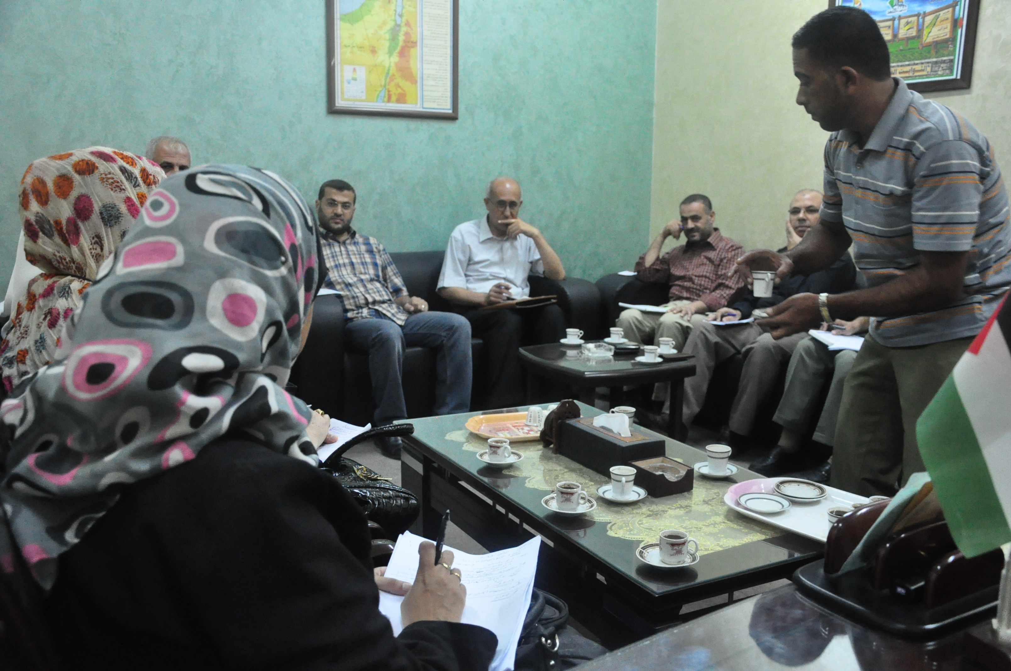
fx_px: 926
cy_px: 336
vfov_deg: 39.9
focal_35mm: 33
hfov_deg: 57.3
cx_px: 506
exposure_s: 1/80
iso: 3200
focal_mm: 22
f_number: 4.5
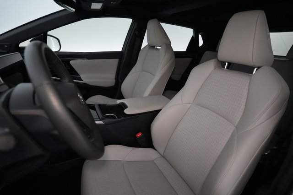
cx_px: 146
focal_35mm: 17
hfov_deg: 93.3
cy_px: 98
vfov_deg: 70.4
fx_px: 138
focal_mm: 17
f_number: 2.8
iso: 6400
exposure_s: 1/320
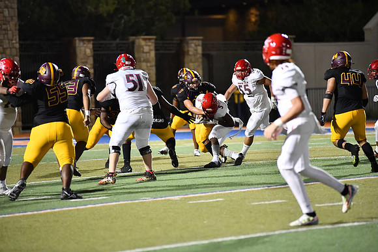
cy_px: 126
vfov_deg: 6.9
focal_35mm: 200
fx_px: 2100
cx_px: 189
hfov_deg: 10.3
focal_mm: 200
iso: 8000
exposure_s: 1/1250
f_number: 2.8
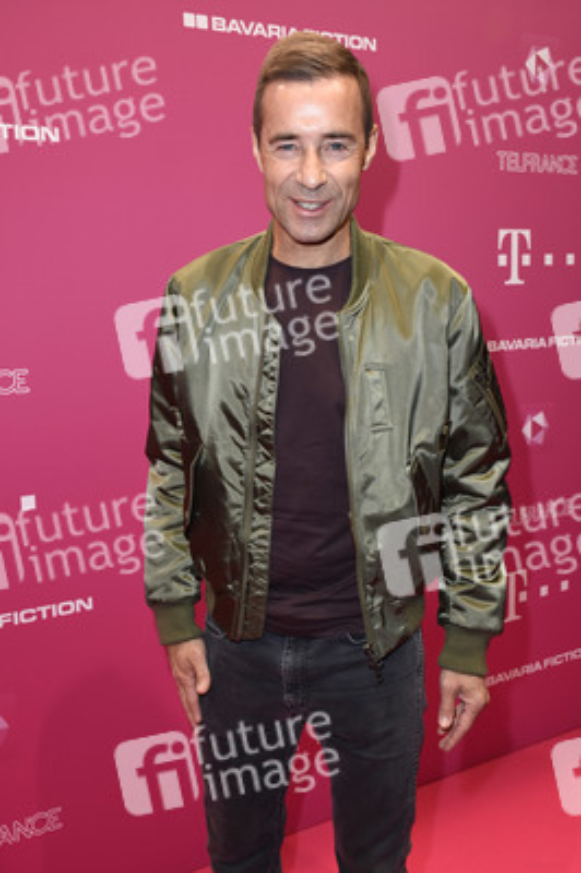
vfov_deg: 49.6
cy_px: 436
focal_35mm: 39
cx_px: 290
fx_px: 946
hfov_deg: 34.2
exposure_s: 1/160
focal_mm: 26
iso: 500
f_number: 6.3
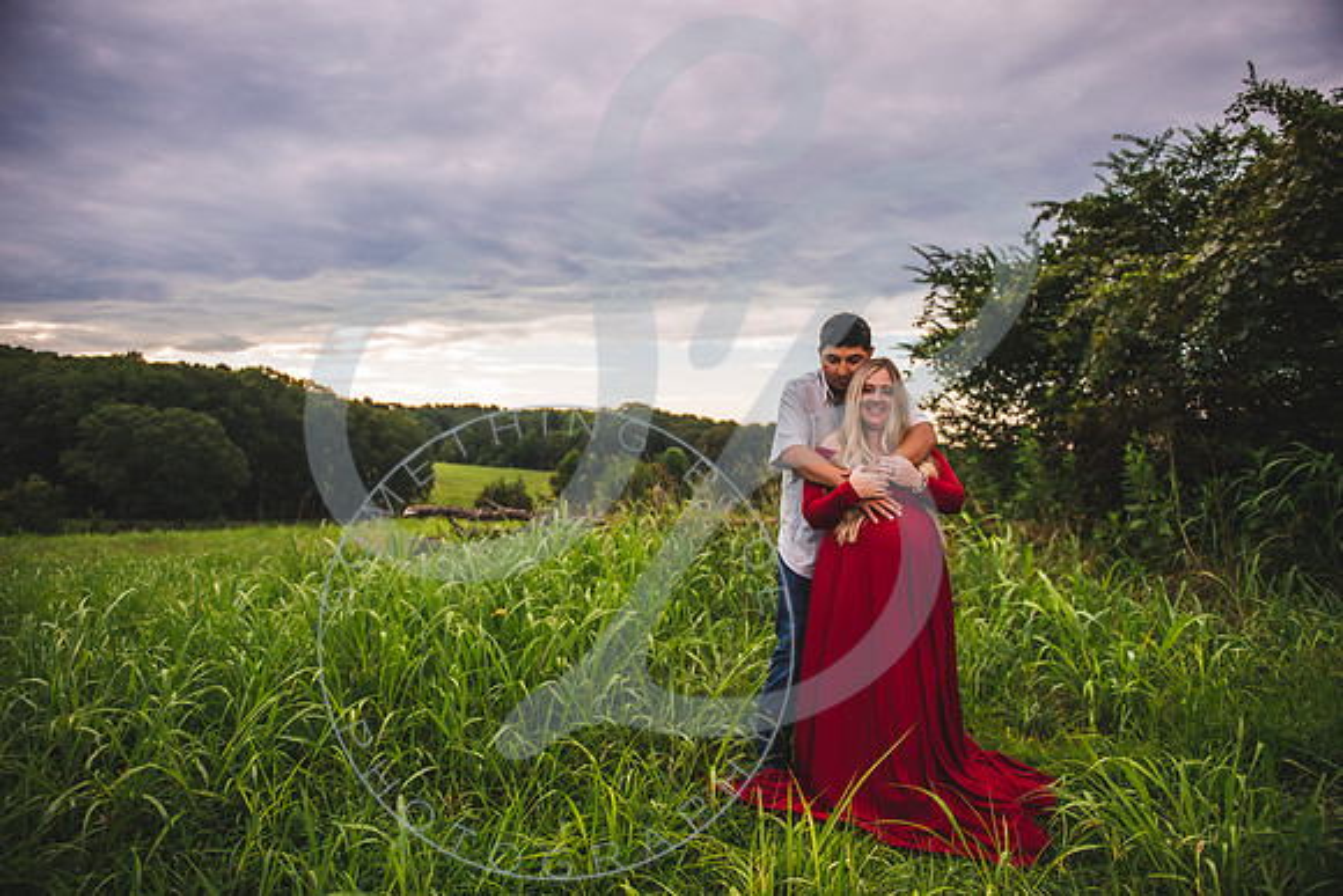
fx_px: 896
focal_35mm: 24
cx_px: 672
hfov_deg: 73.7
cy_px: 448
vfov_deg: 53.2
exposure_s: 1/500
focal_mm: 24
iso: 100
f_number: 2.8
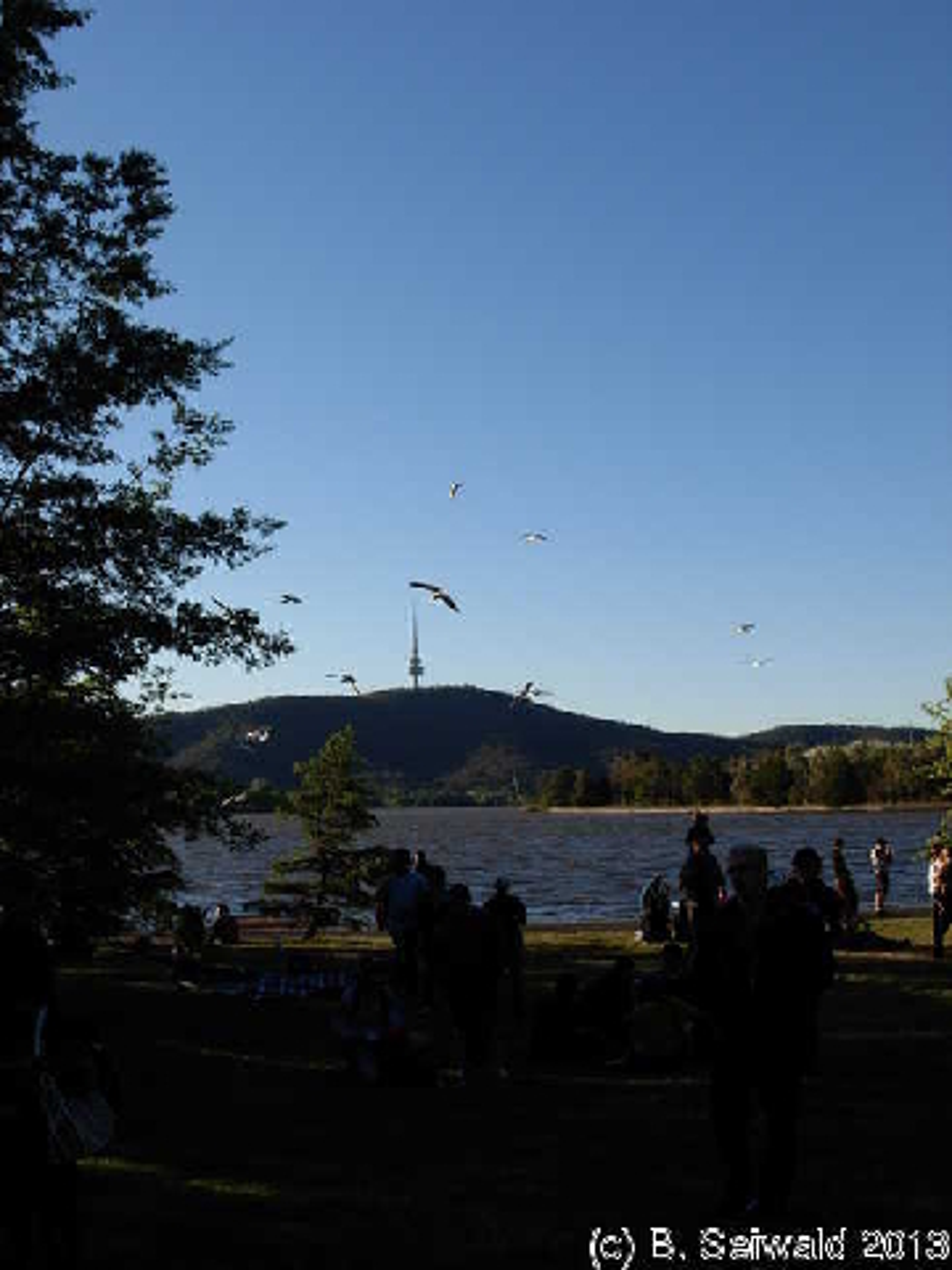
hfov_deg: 32.2
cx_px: 476
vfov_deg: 42.1
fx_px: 1650
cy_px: 635
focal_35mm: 45
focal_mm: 7.5
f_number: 5.3
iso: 79
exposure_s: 1/406
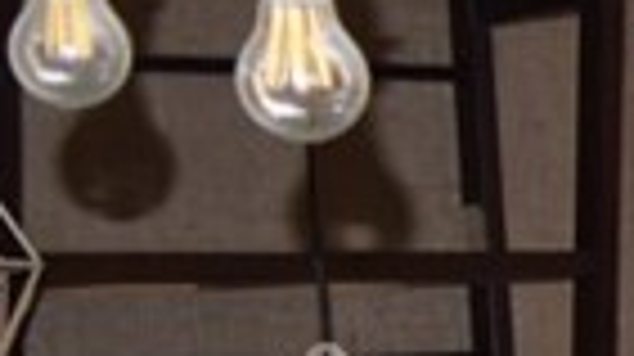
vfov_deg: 5.7
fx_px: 3443
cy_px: 831
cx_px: 2068
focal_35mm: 205
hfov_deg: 8.4
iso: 800
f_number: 4.5
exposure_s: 1/80
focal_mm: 18
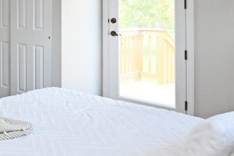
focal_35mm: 48
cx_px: -56
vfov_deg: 26.8
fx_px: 312
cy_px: 7
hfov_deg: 32.8
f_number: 4.5
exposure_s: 1/80
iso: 200
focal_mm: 14
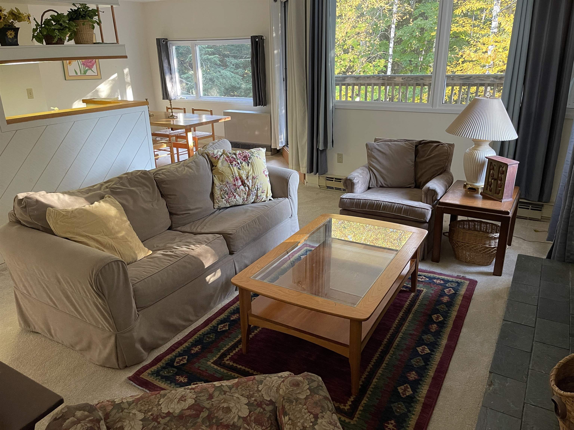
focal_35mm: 26
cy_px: 215
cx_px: 287
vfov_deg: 53.1
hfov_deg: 67.3
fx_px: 431
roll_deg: +1.1
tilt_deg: -21.9
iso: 320
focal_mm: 5.1
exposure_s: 1/60
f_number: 1.6
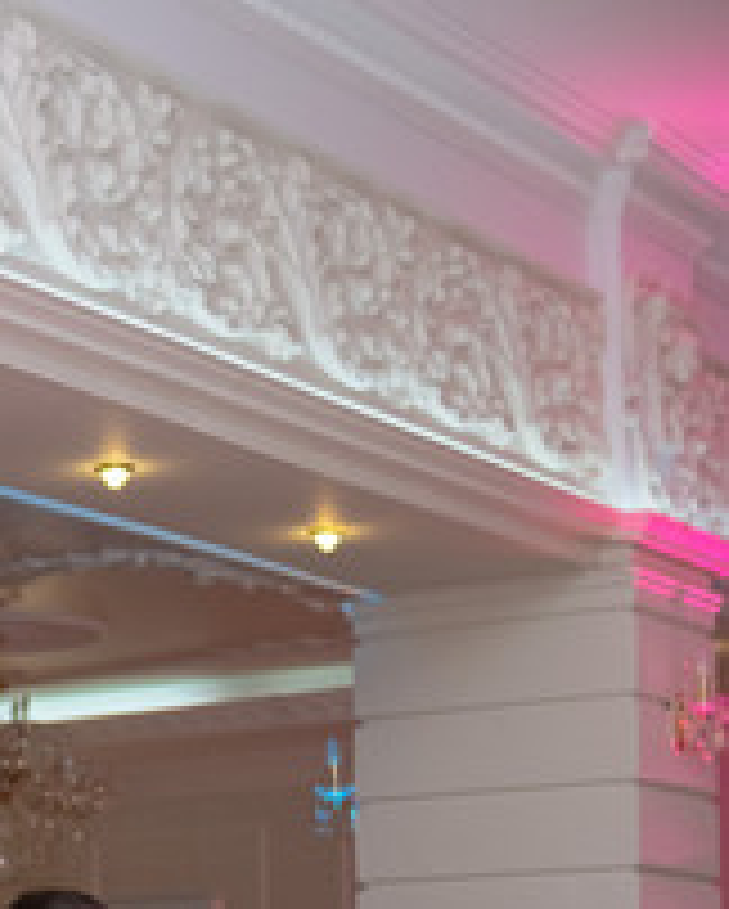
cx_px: -227
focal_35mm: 104
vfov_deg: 17.7
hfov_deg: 14.2
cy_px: 1044
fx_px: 2801
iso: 640
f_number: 2
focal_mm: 23
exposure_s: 1/125
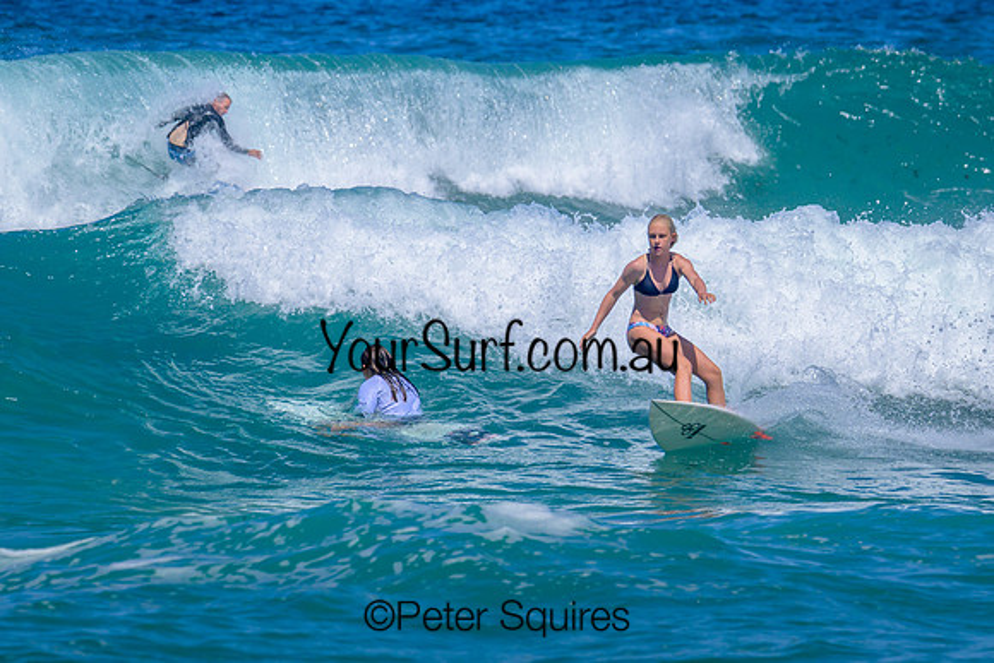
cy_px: 272
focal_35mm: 626
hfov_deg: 3.3
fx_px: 17277
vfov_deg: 2.2
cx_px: 676
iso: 400
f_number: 11
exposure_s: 1/2000
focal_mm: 460
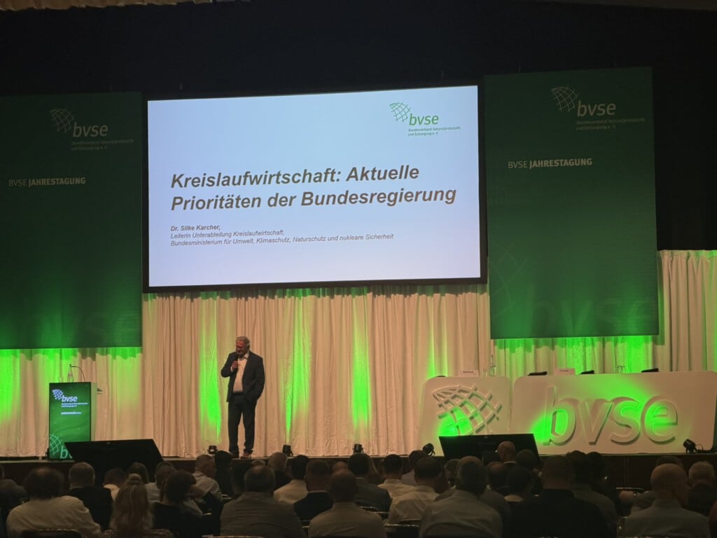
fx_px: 2071
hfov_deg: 19.6
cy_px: 269
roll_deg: +0.9
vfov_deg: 14.8
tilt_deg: +4.7
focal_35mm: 100
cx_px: 358
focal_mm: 16.89
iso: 200
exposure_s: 1/98
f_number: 2.8
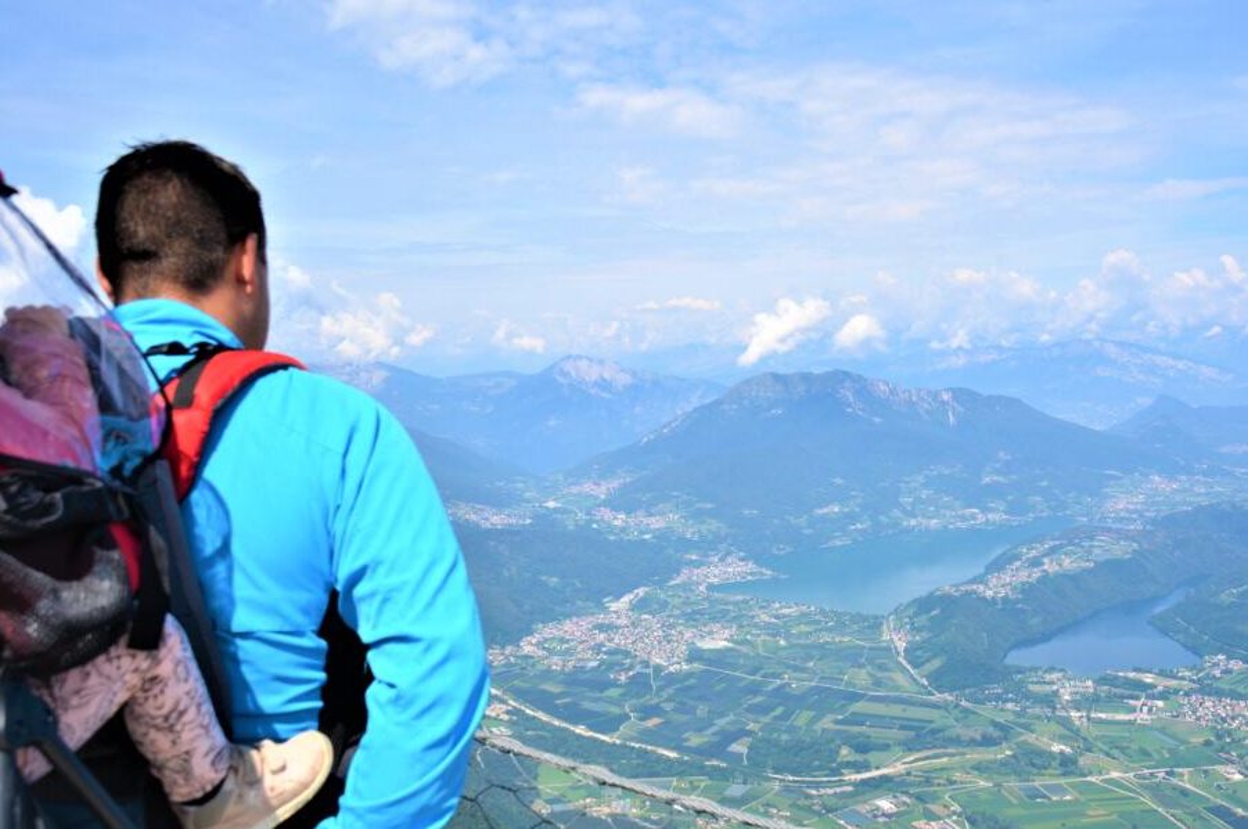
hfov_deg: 57.3
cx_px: 624
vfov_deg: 39.9
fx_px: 1143
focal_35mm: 33
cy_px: 414
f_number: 8
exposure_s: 1/320
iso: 100
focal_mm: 22
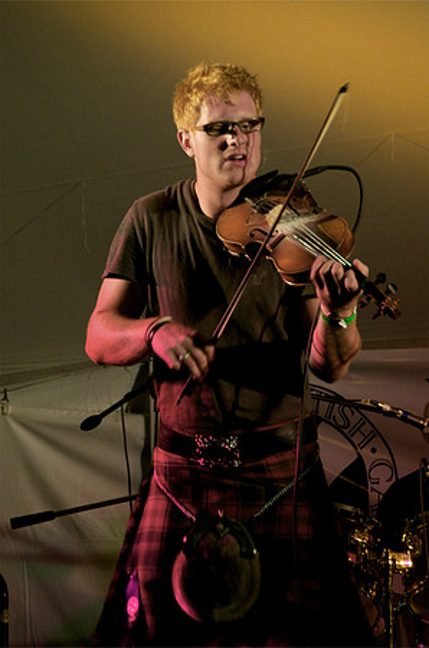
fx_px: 2289
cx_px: 214
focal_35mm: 128
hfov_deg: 10.7
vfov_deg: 16.1
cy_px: 324
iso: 500
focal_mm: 85
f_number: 5.6
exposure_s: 1/60
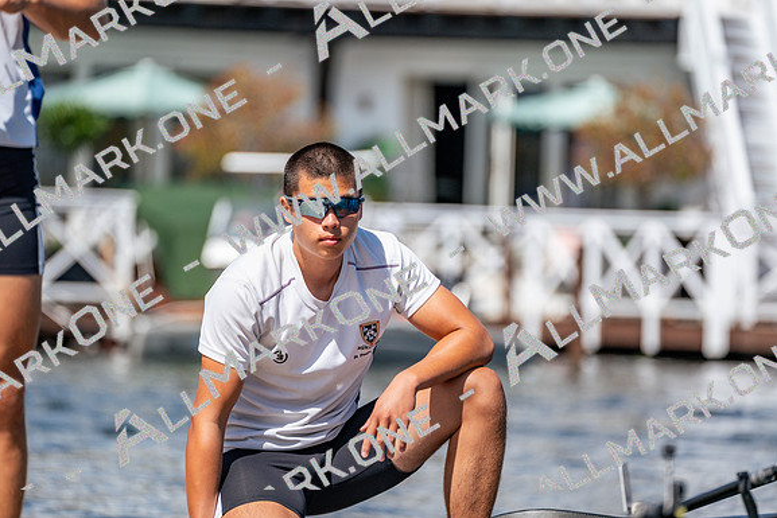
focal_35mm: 350
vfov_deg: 3.9
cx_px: 388
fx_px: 7556
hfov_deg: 5.9
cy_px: 259
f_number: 5.6
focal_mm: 348
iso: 125
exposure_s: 1/1600
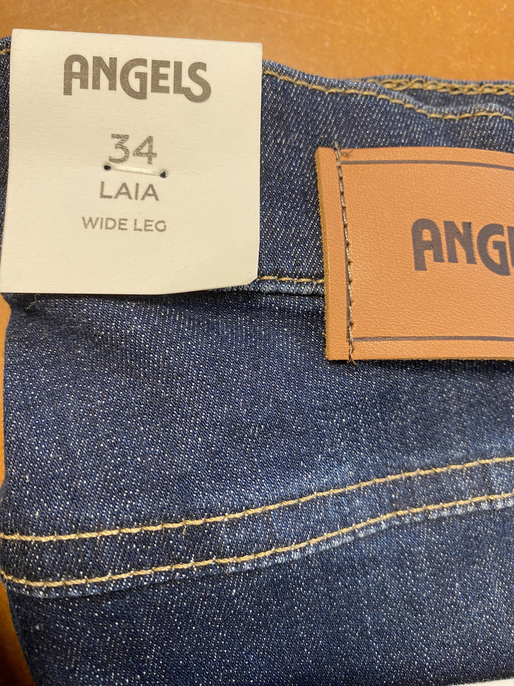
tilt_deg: -84.5
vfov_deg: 69.4
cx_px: 257
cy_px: 343
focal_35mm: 25
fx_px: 495
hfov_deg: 54.9
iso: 64
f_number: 1.8
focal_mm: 4.25
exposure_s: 1/50
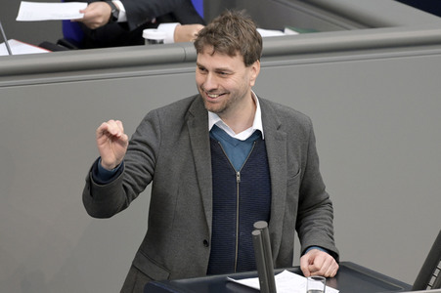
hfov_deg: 5.3
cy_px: 146
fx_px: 4774
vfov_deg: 3.5
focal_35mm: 390
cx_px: 220
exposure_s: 1/320
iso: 8000
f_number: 5.6
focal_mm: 390
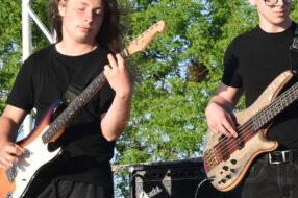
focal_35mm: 269
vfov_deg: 5.1
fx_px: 2224
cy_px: 89
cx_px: 107
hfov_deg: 7.7
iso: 100
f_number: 7.1
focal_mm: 50
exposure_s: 1/200
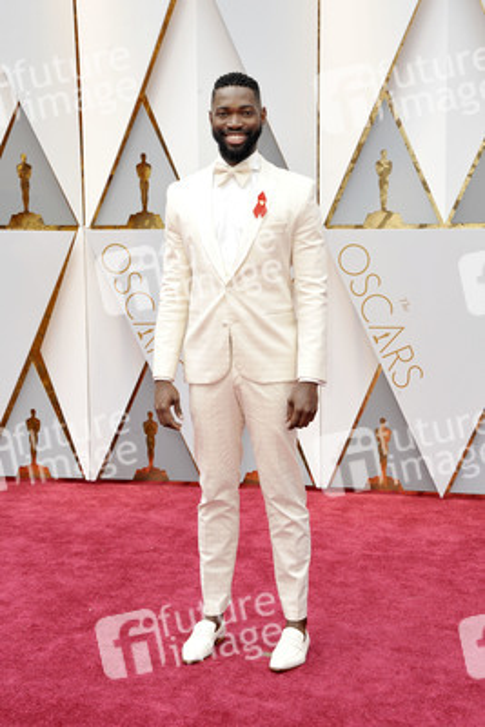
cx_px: 242
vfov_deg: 30.9
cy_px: 364
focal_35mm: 65
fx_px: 1312
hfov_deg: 20.9
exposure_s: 1/250
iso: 1000
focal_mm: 65
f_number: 8
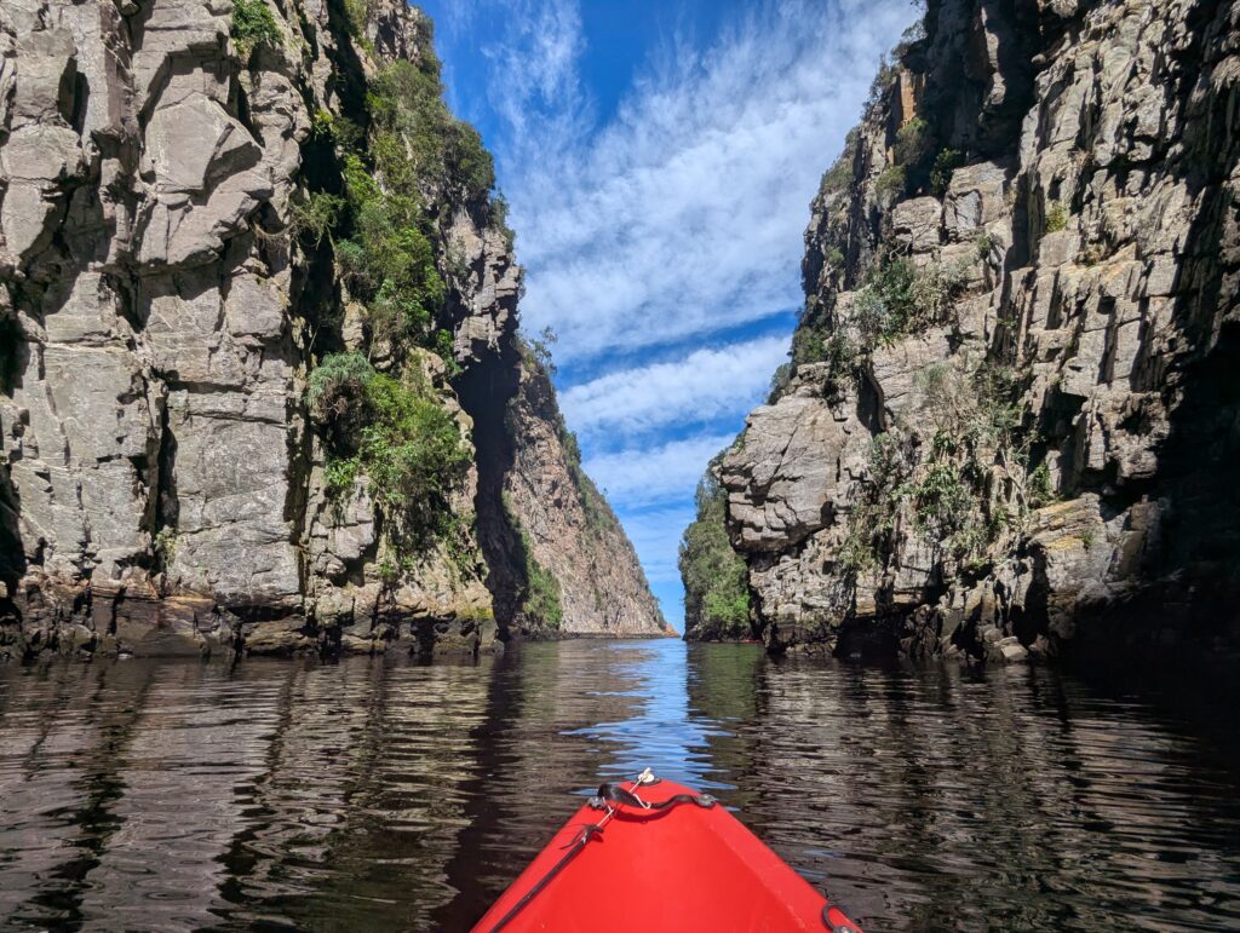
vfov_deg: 78.2
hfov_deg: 94.4
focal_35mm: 16
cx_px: 620
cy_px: 466
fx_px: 574
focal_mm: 2.35
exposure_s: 1/2160
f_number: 2.2
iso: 50
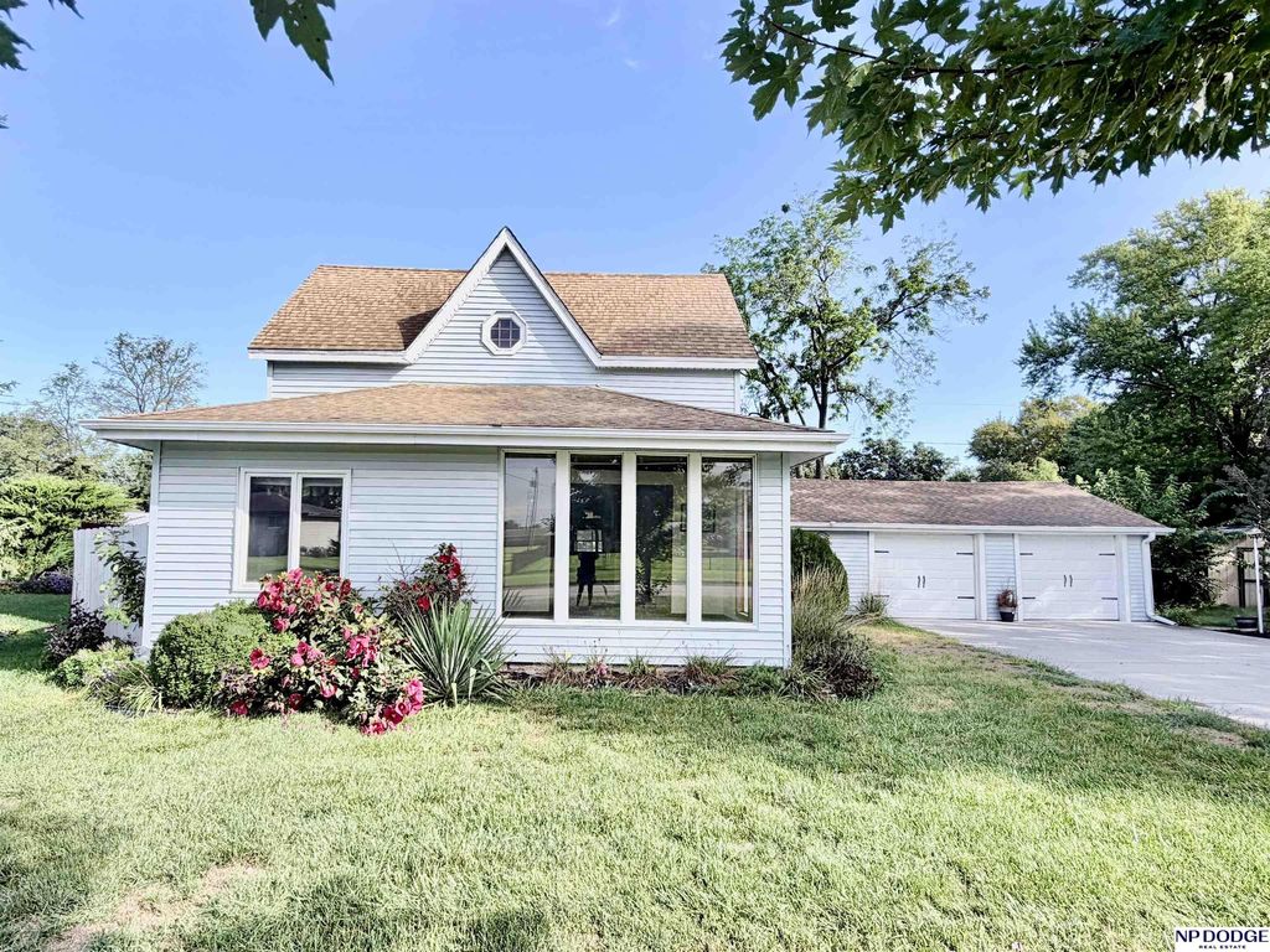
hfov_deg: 102.1
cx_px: 635
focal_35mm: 14
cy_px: 476
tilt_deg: +4.0
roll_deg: -1.5
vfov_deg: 85.7
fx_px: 514
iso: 40
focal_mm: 2.22
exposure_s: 1/554
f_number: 2.2
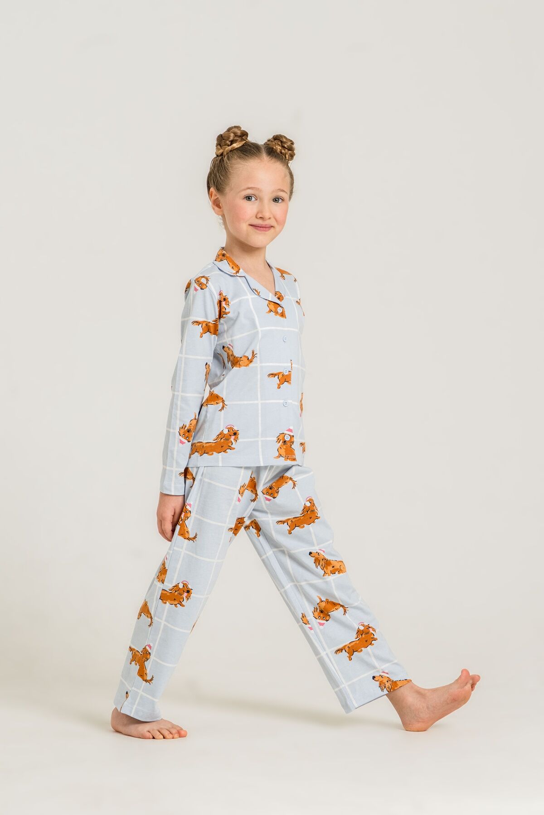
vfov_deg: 19.5
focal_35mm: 105
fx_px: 2380
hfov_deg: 13.0
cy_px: 408
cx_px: 272
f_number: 9
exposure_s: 1/160
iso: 200
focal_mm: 70
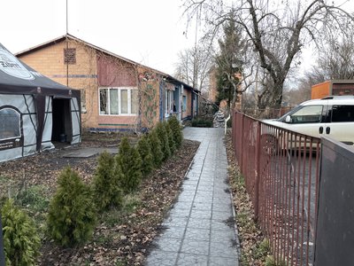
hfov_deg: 67.3
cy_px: 133
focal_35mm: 26
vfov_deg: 53.1
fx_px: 266
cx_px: 177
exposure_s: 1/121
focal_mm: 4.2
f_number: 1.6
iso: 125
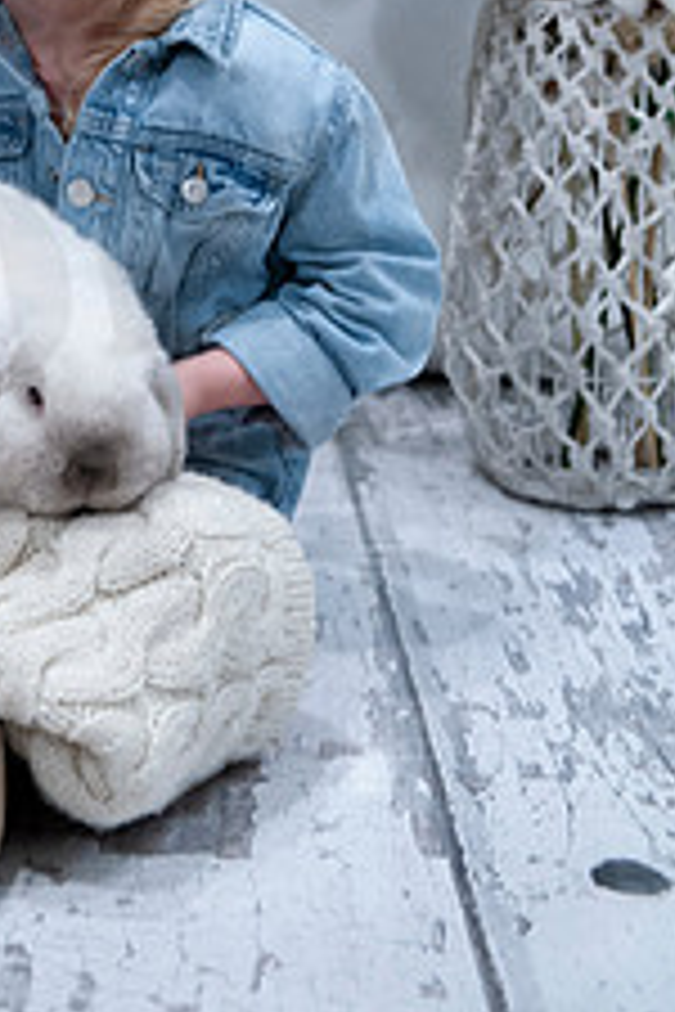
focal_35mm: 96
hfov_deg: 14.1
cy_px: 85
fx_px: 2700
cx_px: 34
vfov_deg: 20.8
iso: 1600
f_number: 3.5
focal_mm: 48
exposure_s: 1/60
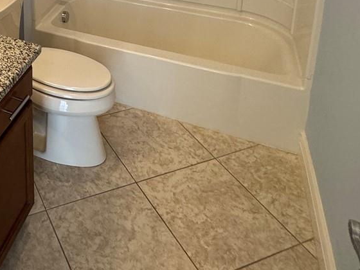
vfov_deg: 29.0
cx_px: 14
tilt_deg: -11.9
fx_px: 416
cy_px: -84
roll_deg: +1.2
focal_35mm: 40
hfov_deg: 41.7
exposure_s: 1/60
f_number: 2.2
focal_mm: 2.22
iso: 200
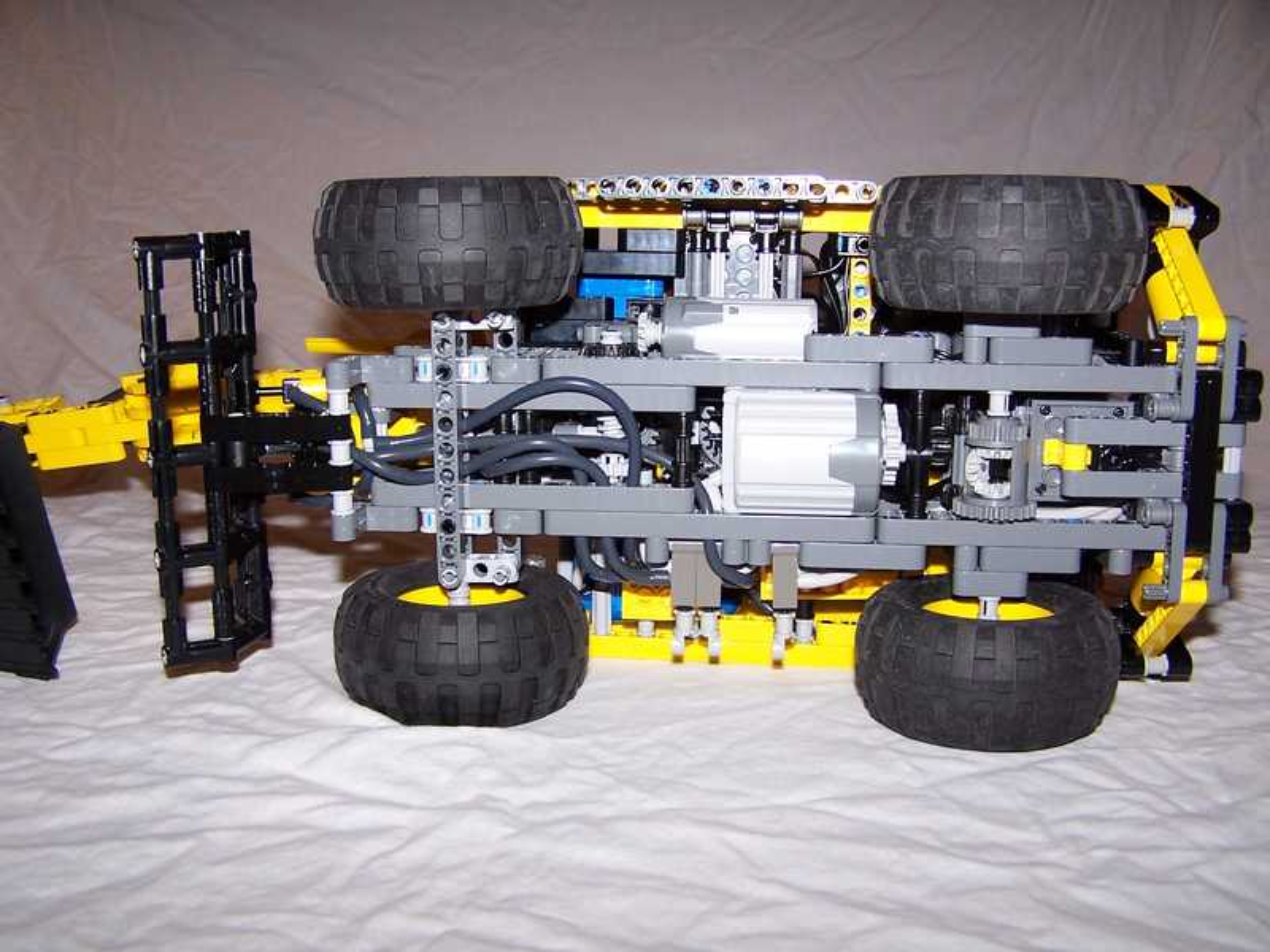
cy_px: 476
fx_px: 1394
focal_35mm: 38
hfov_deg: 49.0
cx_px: 635
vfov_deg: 37.7
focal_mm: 6.3
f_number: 2.8
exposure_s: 1/60
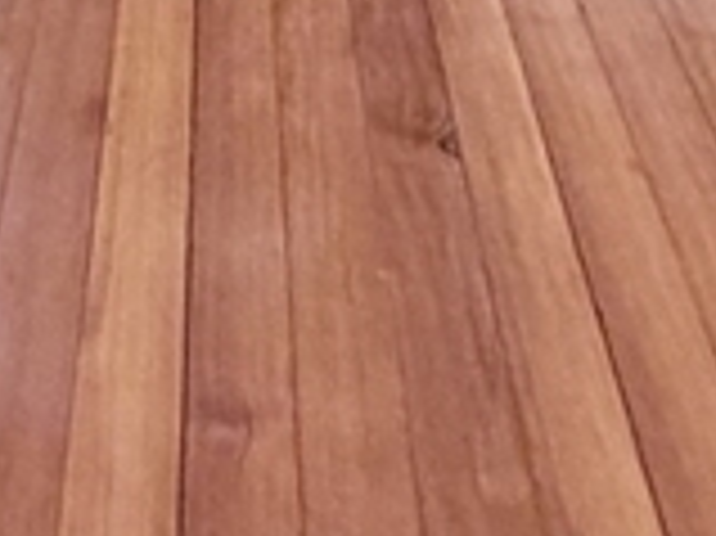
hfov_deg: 21.7
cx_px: 266
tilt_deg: +0.6
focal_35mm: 90
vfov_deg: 11.7
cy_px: -923
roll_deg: -1.2
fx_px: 1860
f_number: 2.2
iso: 200
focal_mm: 2.22
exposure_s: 1/60
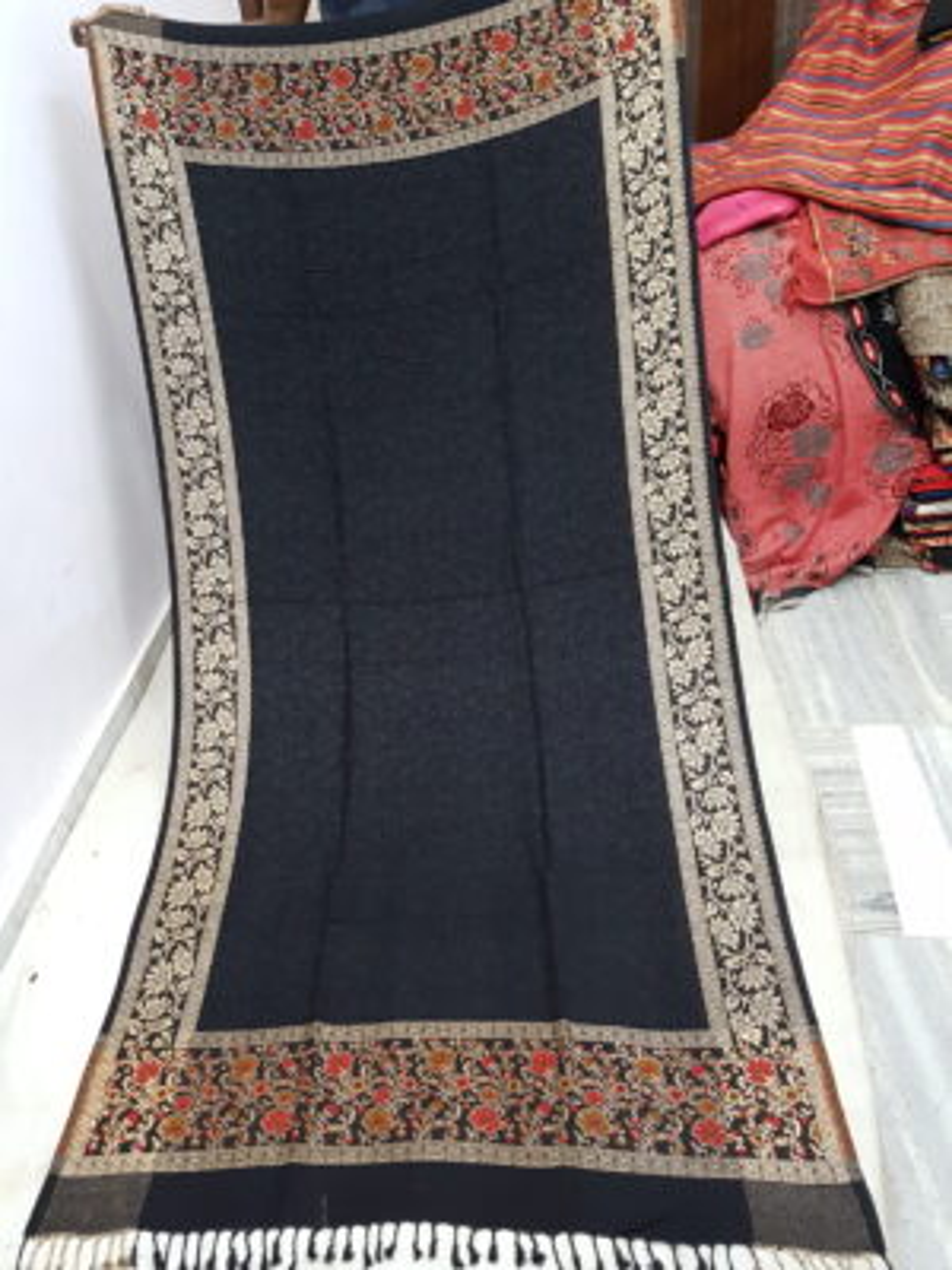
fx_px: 953
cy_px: 635
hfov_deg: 53.1
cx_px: 476
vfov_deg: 67.3
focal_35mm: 26
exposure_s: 1/25
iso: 250
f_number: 1.7
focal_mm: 4.2
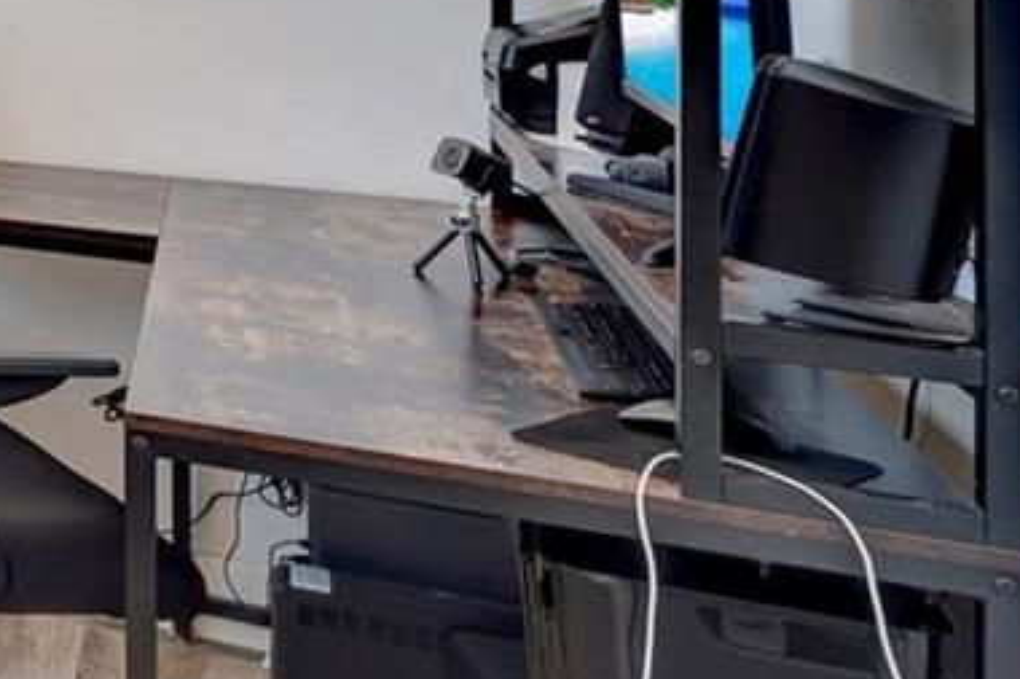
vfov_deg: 20.9
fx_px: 1671
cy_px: -199
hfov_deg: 20.0
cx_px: -958
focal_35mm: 59
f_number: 9
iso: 250
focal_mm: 14
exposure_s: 1/4
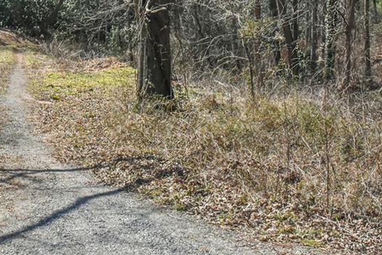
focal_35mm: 67
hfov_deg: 30.0
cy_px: 14
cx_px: 165
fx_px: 711
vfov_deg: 19.8
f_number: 22
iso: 4000
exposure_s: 1/500
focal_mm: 35
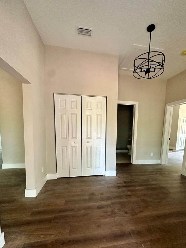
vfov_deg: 93.9
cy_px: 141
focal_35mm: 16
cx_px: 101
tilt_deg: -5.5
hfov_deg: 77.9
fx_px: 115
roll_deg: -1.6
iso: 320
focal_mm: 2.22
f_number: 2.2
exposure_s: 1/96
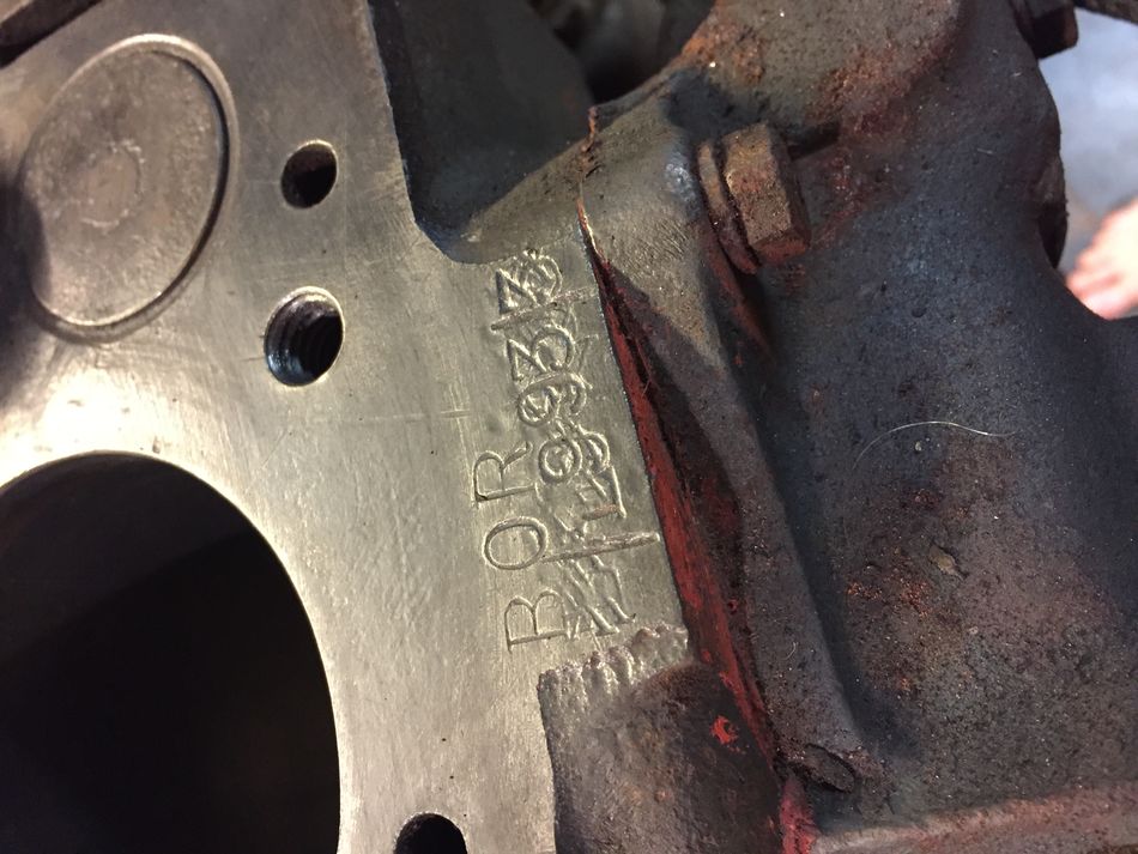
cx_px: 569
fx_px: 954
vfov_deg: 48.2
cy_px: 427
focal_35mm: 29
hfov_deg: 61.6
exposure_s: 1/25
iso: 250
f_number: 2.2
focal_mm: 4.15
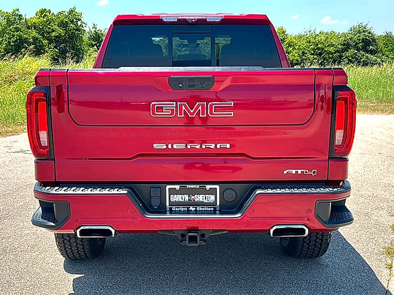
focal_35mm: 39
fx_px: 444
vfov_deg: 36.8
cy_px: 148
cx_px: 197
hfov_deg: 47.9
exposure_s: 1/2538
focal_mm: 6.86
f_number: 1.78
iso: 80
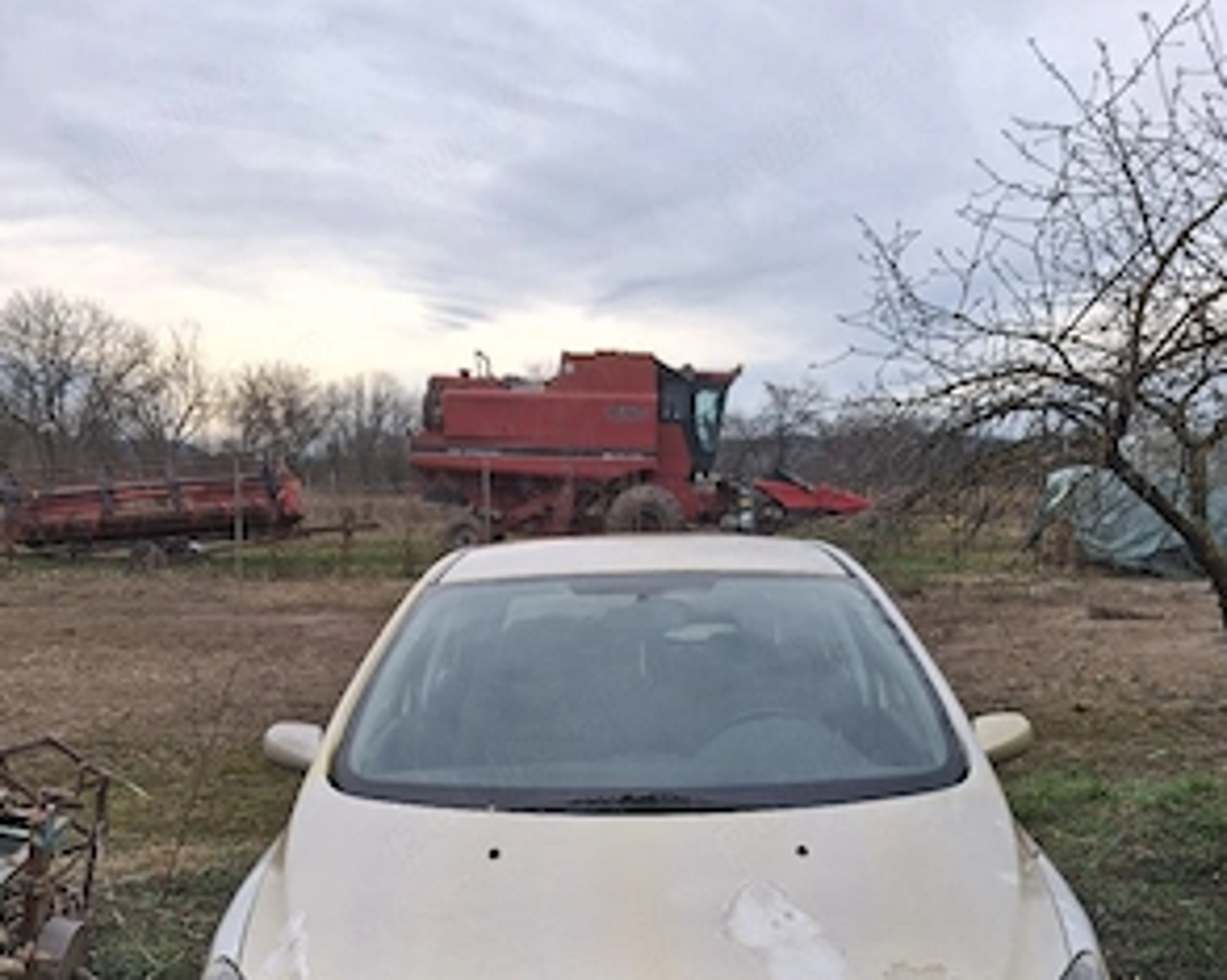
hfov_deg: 50.3
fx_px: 1306
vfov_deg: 39.2
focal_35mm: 36
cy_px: 808
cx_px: 603
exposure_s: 1/185
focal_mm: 4
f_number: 1.8
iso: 20
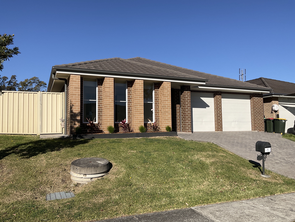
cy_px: 111
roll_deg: +0.4
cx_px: 148
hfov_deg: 61.7
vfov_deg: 48.2
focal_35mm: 29
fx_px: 247
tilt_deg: +2.4
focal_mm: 3
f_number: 1.8
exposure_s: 1/2667
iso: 16
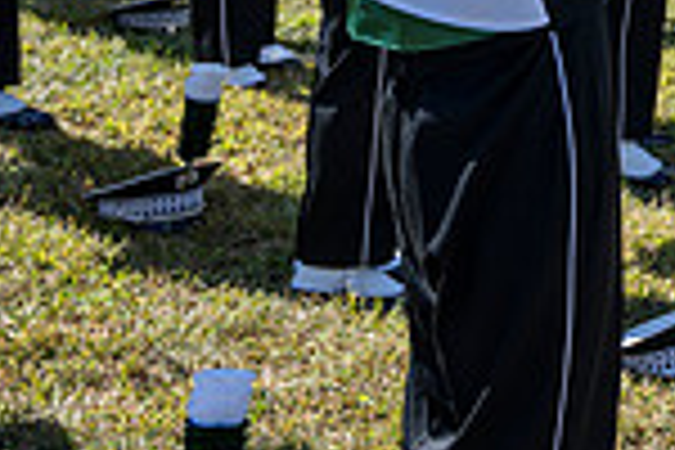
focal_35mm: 93
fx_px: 1744
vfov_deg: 13.5
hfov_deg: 18.7
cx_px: 1080
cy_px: -313
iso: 31
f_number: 4.5
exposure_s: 1/250
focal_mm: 24
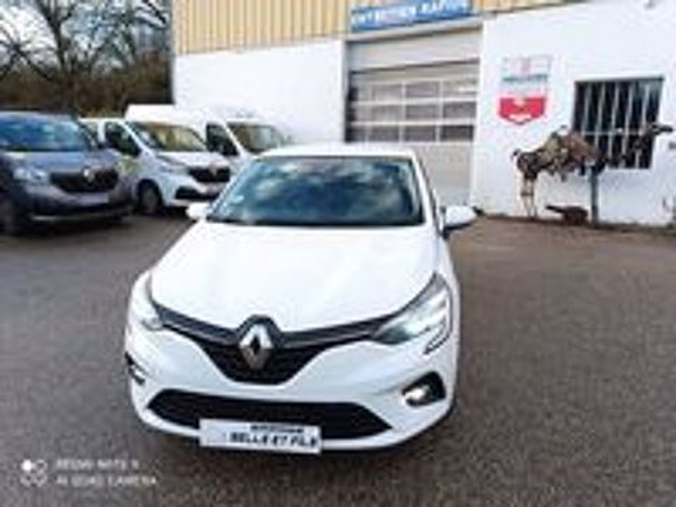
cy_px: 254
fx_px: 547
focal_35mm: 28
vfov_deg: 49.7
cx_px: 338
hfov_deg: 63.4
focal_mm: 4.7
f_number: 1.79
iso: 105
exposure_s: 1/461
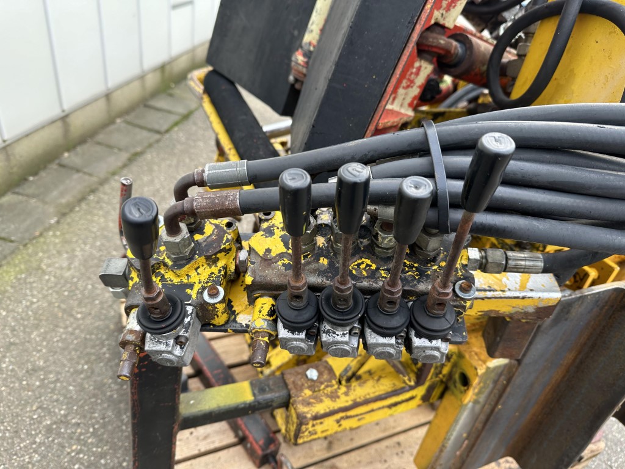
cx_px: 312
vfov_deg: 56.8
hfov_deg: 71.6
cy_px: 234
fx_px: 433
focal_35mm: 24
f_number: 1.78
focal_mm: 6.86
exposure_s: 1/139
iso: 64
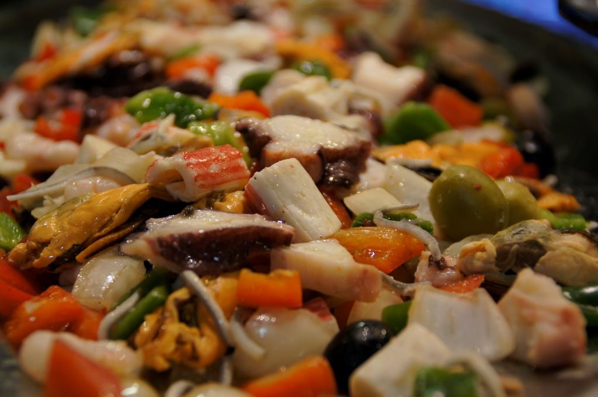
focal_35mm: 105
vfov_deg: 13.0
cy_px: 198
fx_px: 1742
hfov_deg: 19.5
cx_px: 299
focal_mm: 70
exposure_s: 1/125
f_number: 5
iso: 800
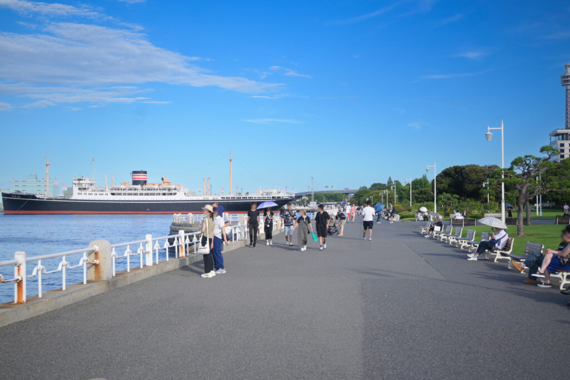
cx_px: 285
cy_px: 190
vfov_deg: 32.5
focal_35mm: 41
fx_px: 653
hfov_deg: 47.1
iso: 100
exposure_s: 1/640
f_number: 4.5
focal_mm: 27.5
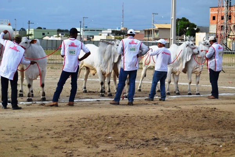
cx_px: 118
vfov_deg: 16.6
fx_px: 538
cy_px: 78
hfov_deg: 24.6
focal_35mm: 82
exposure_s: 1/250
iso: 100
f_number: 8
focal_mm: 55
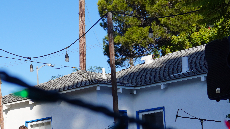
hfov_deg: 22.1
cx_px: -36
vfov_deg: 13.0
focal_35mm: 90
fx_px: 549
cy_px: 167
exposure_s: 1/500
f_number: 5
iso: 100
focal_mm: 24
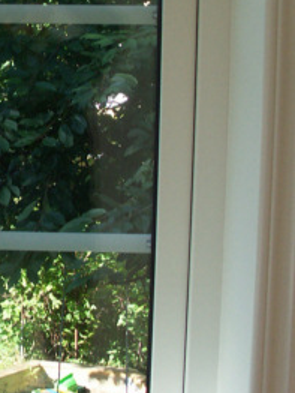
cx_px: -52
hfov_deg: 16.7
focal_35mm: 85
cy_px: 112
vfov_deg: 22.8
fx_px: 964
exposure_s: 1/160
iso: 100
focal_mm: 7.67
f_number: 4.5
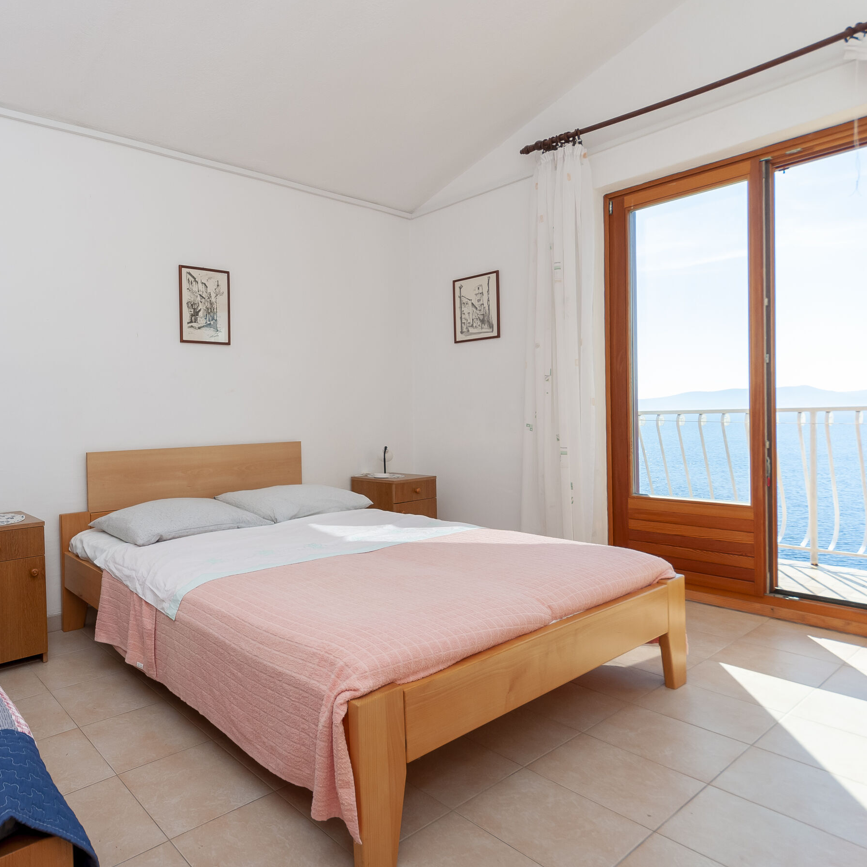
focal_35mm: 20
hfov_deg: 70.5
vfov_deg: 74.8
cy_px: 436
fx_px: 567
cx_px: 232
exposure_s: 1/200
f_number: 8
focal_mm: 10
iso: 100
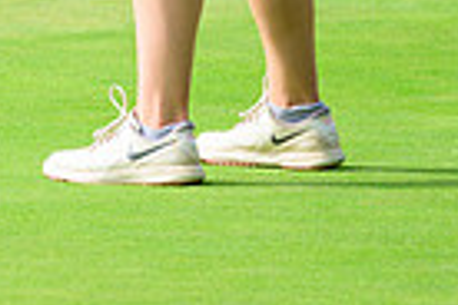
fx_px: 13319
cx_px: -249
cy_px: -317
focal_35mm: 1047
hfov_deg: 2.0
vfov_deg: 1.3
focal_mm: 250
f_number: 5
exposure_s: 1/800
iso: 400
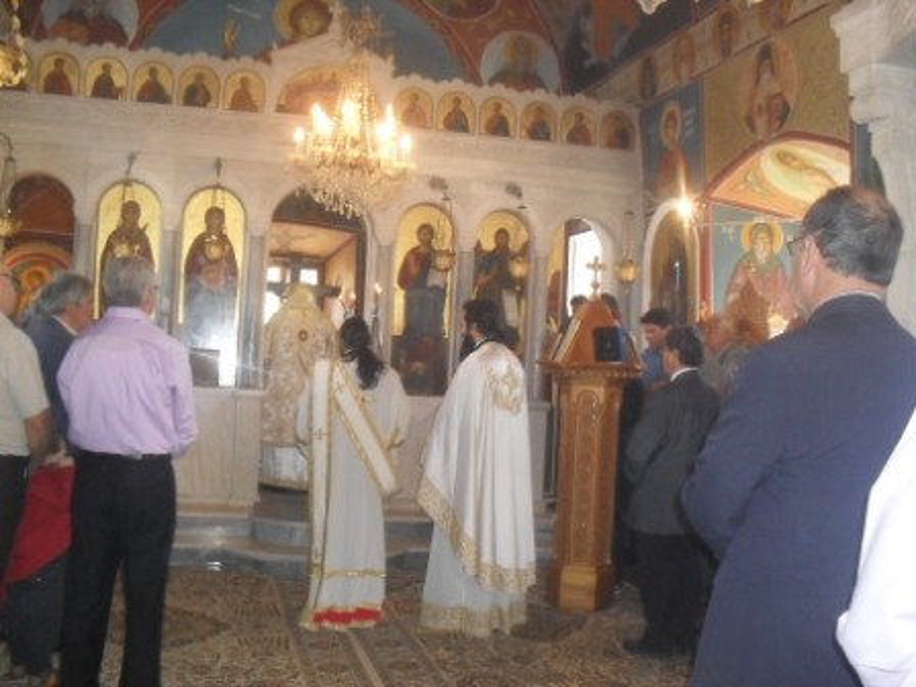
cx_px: 458
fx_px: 926
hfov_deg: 52.6
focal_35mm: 35
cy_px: 344
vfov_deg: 40.7
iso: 320
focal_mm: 6.3
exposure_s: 1/45
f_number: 3.2
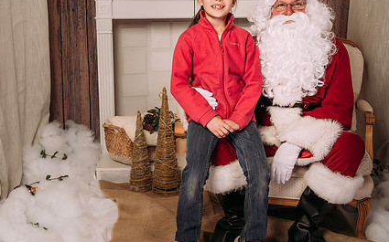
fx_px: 583
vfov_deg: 23.5
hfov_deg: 36.9
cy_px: 110
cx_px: 182
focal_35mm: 55
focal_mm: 35
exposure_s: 1/100
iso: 100
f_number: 5.6
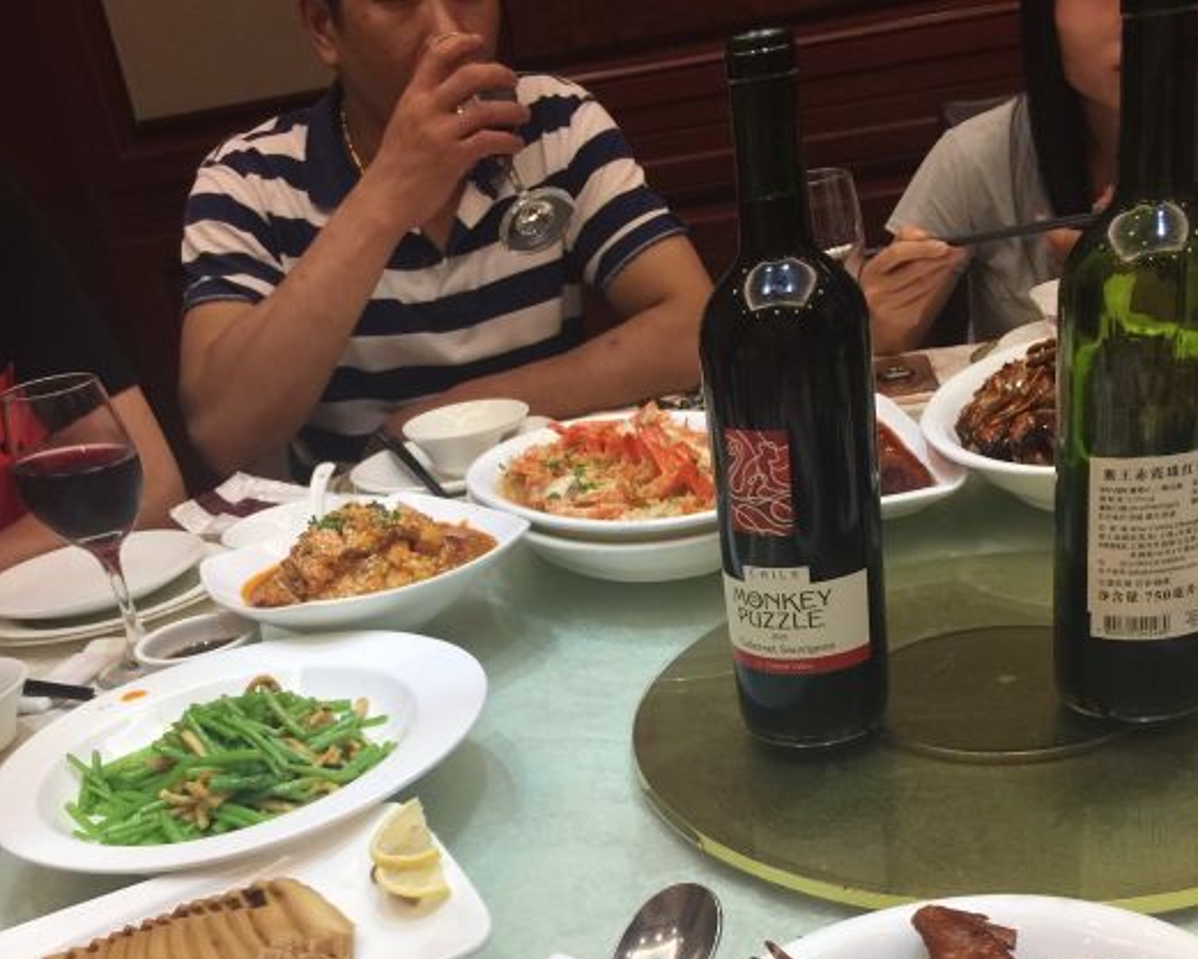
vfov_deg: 37.4
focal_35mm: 38
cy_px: 803
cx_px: 601
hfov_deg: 47.9
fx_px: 1348
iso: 50
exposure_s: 1/33
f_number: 2.2
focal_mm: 4.15
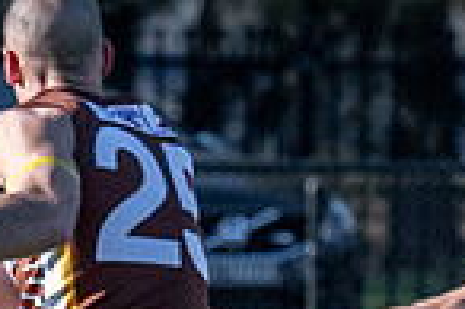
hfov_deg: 1.0
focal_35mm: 2135
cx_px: 196
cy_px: 500
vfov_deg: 0.6
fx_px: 27546
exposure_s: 1/1250
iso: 560
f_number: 5.6
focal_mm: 160
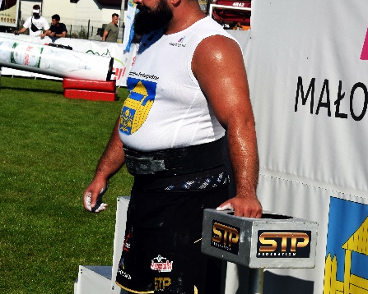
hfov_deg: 14.7
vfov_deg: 11.8
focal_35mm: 131
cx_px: 199
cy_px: 193
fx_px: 1427
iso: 200
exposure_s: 1/500
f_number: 11
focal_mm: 52
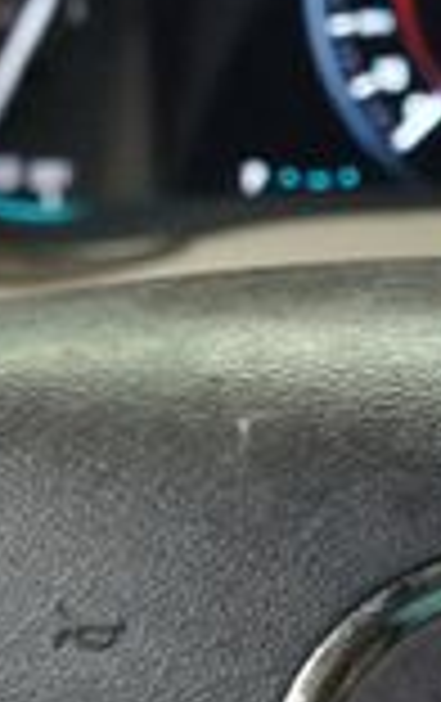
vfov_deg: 13.9
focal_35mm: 150
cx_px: 432
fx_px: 2874
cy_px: 238
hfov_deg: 8.7
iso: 1600
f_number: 4
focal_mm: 24
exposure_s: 1/40
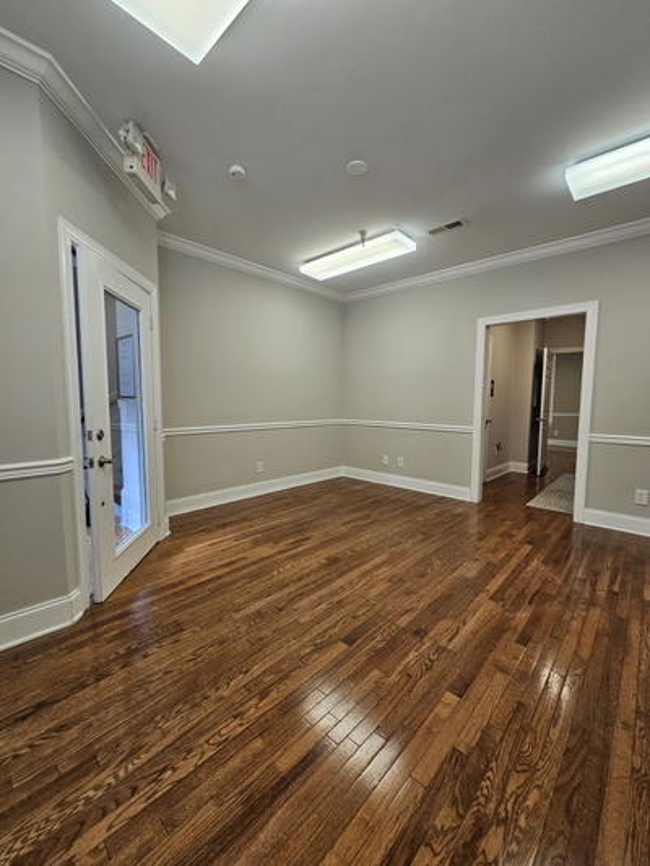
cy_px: 433
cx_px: 325
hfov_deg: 89.9
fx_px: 325
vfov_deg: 106.2
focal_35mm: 13
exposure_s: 1/60
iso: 160
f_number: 2.2
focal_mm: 2.2
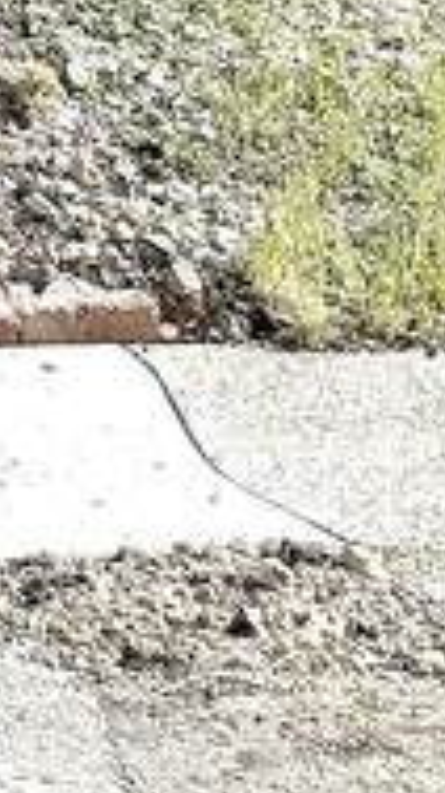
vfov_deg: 10.8
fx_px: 3721
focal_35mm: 177
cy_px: -952
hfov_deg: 6.1
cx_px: -1062
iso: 80
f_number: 1.78
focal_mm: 6.76
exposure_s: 1/2703
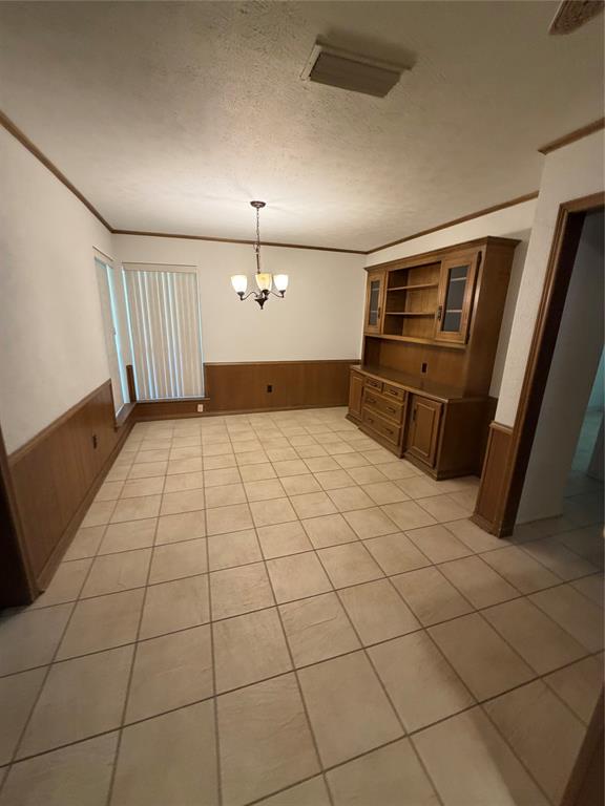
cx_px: 302
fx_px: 326
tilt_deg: -12.7
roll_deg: -3.1
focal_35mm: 14
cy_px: 403
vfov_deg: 102.1
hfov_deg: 85.7
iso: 250
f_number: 2.2
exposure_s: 1/60
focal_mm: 2.22
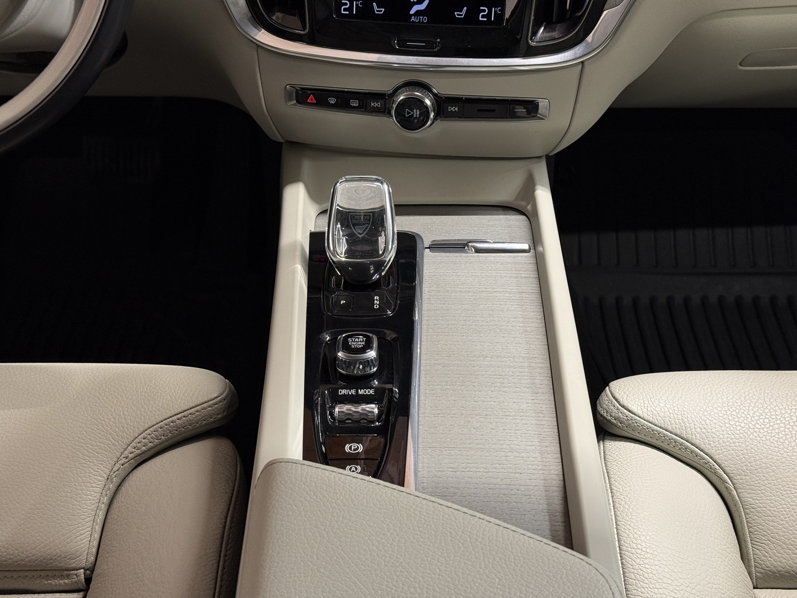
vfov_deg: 30.3
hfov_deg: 39.7
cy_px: 299
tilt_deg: -35.7
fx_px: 1105
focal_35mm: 48
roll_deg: -0.6
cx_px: 398
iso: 160
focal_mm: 6.76
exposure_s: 1/60
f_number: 1.78
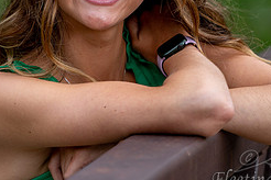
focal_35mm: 471
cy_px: -3
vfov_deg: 2.9
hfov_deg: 4.4
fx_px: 3545
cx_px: 129
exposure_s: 1/250
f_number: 3.2
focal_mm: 200
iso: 100
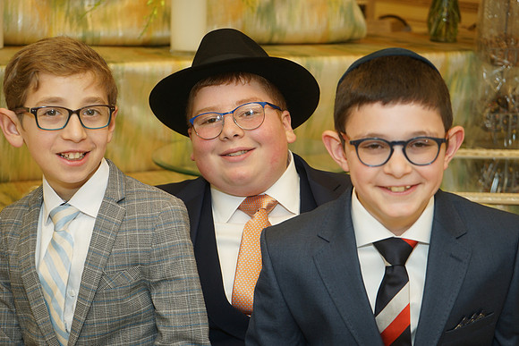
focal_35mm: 63
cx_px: 260
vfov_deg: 21.6
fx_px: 908
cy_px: 173
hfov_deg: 31.9
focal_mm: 63
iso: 400
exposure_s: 1/100
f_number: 5.6
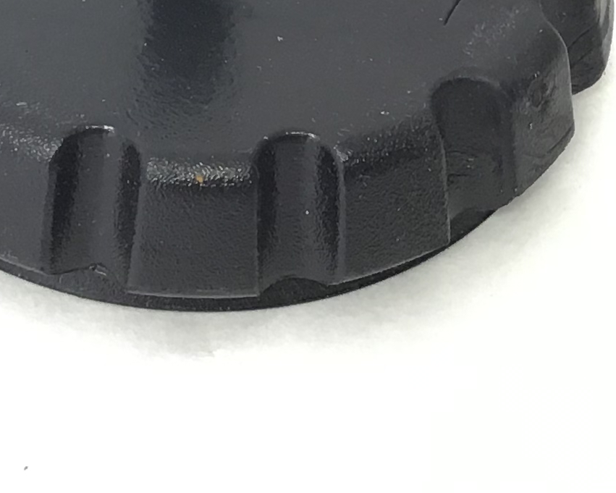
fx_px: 2115
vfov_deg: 12.8
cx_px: 83
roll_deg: +0.9
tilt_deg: -42.7
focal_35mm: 116
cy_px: -161
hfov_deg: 16.4
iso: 64
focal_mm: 3.3
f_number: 2.4
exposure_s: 1/30
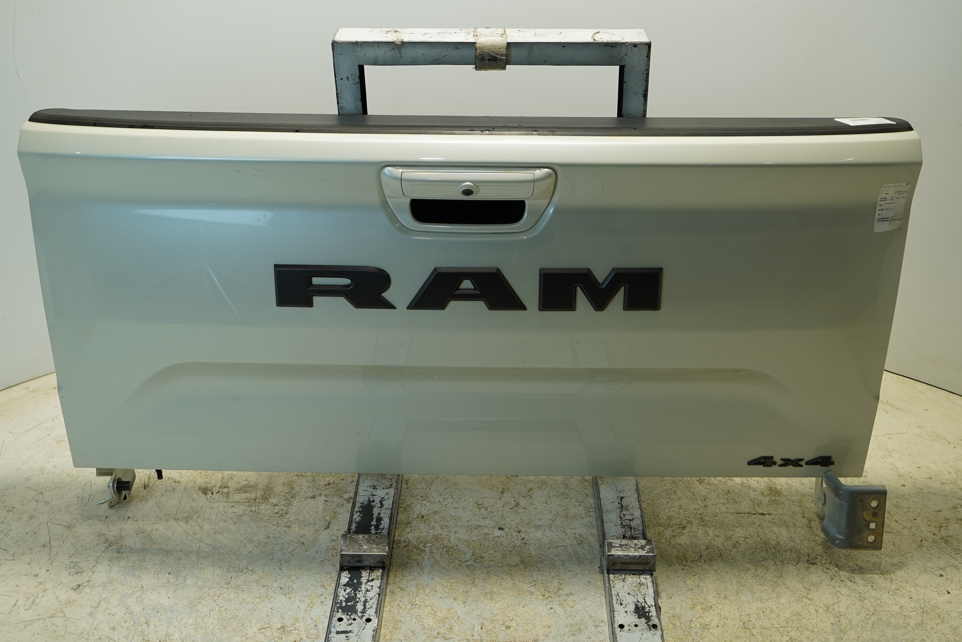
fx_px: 1069
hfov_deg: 48.5
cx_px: 481
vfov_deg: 33.4
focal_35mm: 40
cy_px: 321
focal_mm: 27
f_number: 4
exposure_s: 1/160
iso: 200
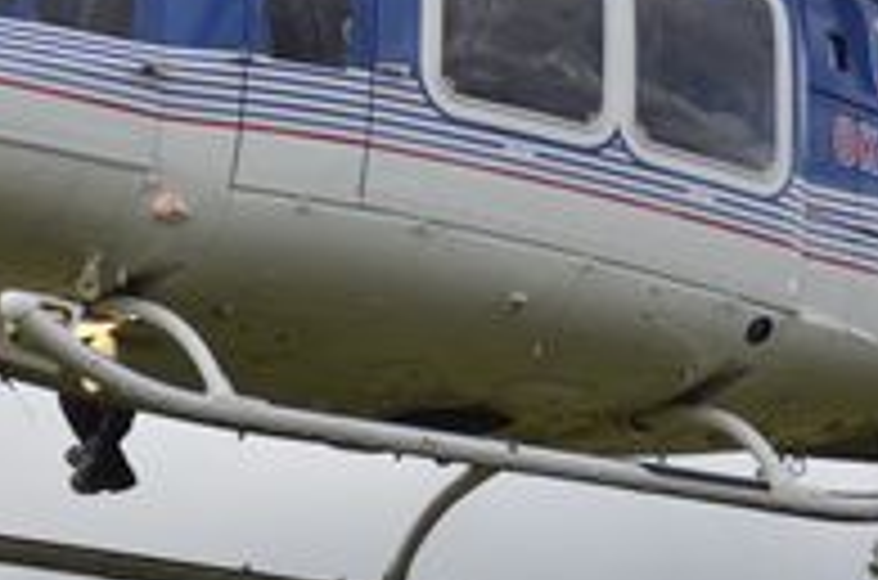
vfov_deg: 4.0
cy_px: 166
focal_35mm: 344
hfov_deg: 6.0
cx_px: 779
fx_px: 8369
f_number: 3.5
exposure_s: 1/1250
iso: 100
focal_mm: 70
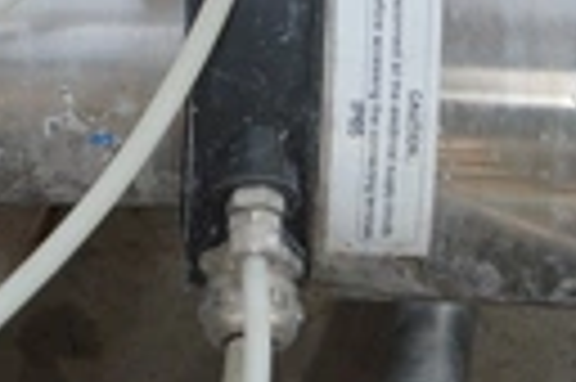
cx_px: -94
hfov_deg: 9.5
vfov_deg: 6.3
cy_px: -130
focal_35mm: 215
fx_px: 3436
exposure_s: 1/40
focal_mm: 46
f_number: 5.3
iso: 800
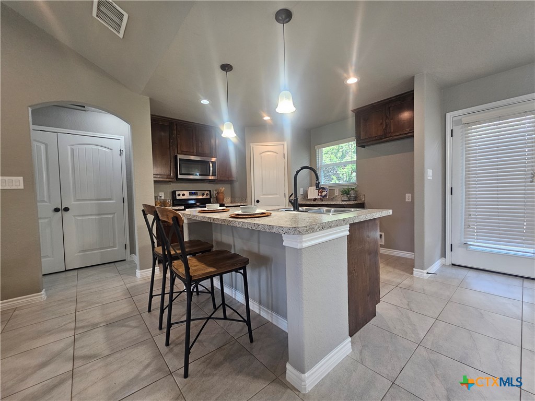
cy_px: 200
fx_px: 201
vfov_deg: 89.9
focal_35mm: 13
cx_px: 268
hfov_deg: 106.2
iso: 125
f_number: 2.2
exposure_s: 1/60
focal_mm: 2.2
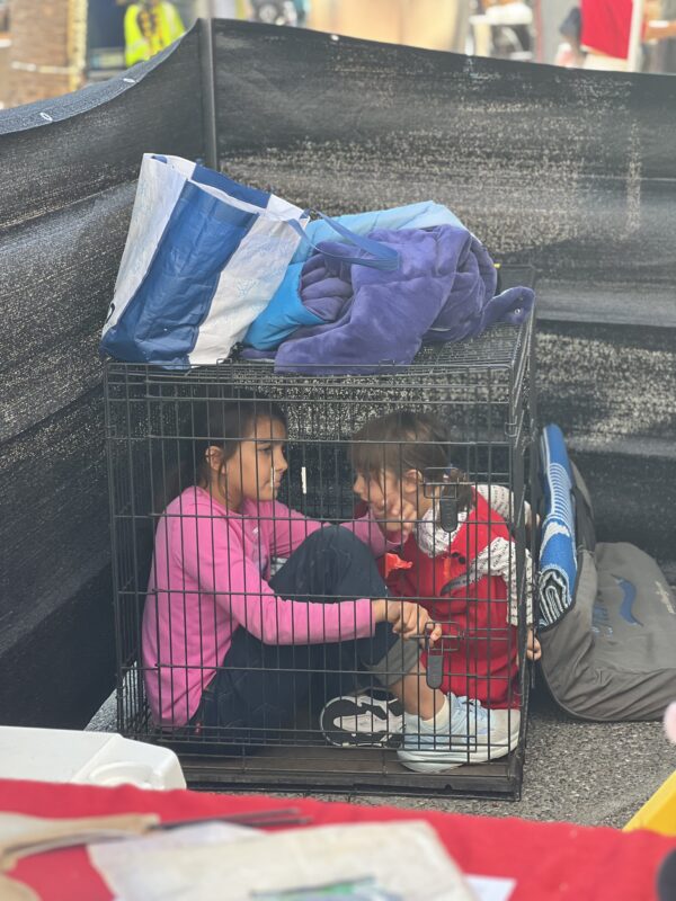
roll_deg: +3.2
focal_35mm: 77
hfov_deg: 19.1
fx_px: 2005
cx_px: 338
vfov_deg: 25.3
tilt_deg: -12.4
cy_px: 450
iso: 80
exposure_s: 1/121
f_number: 2.8
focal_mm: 9
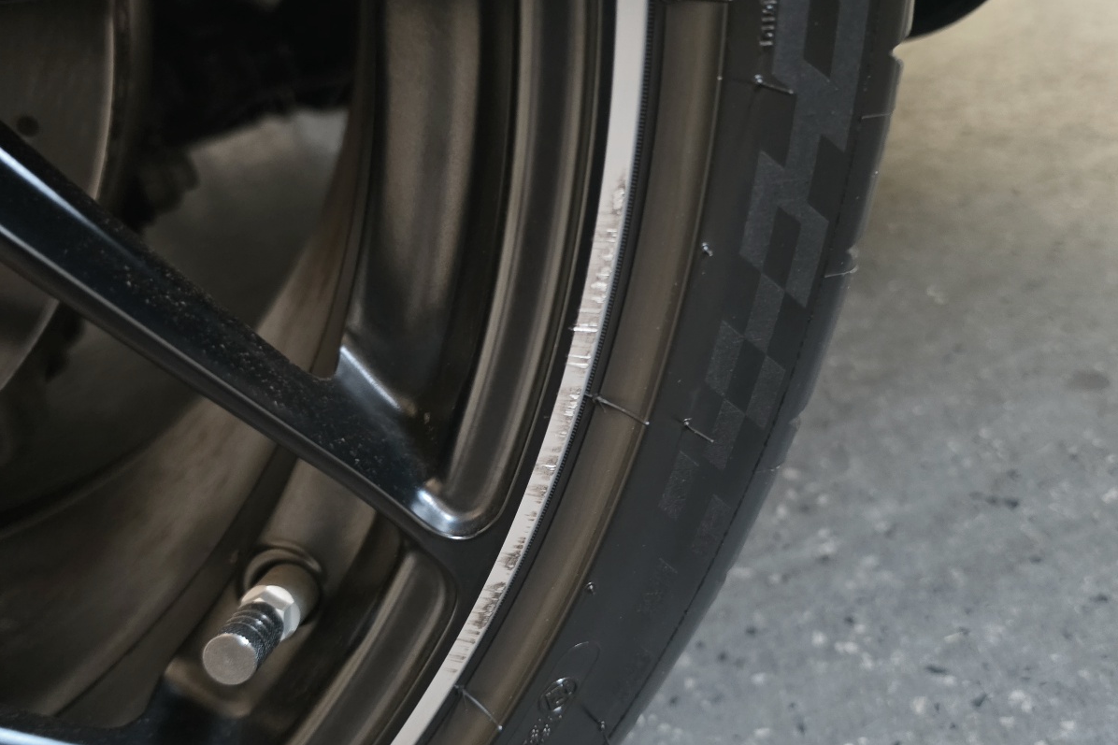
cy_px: 380
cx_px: 559
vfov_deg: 41.1
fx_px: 994
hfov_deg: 58.7
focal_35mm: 32
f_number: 1.4
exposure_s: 1/15
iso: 1600
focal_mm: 6.5
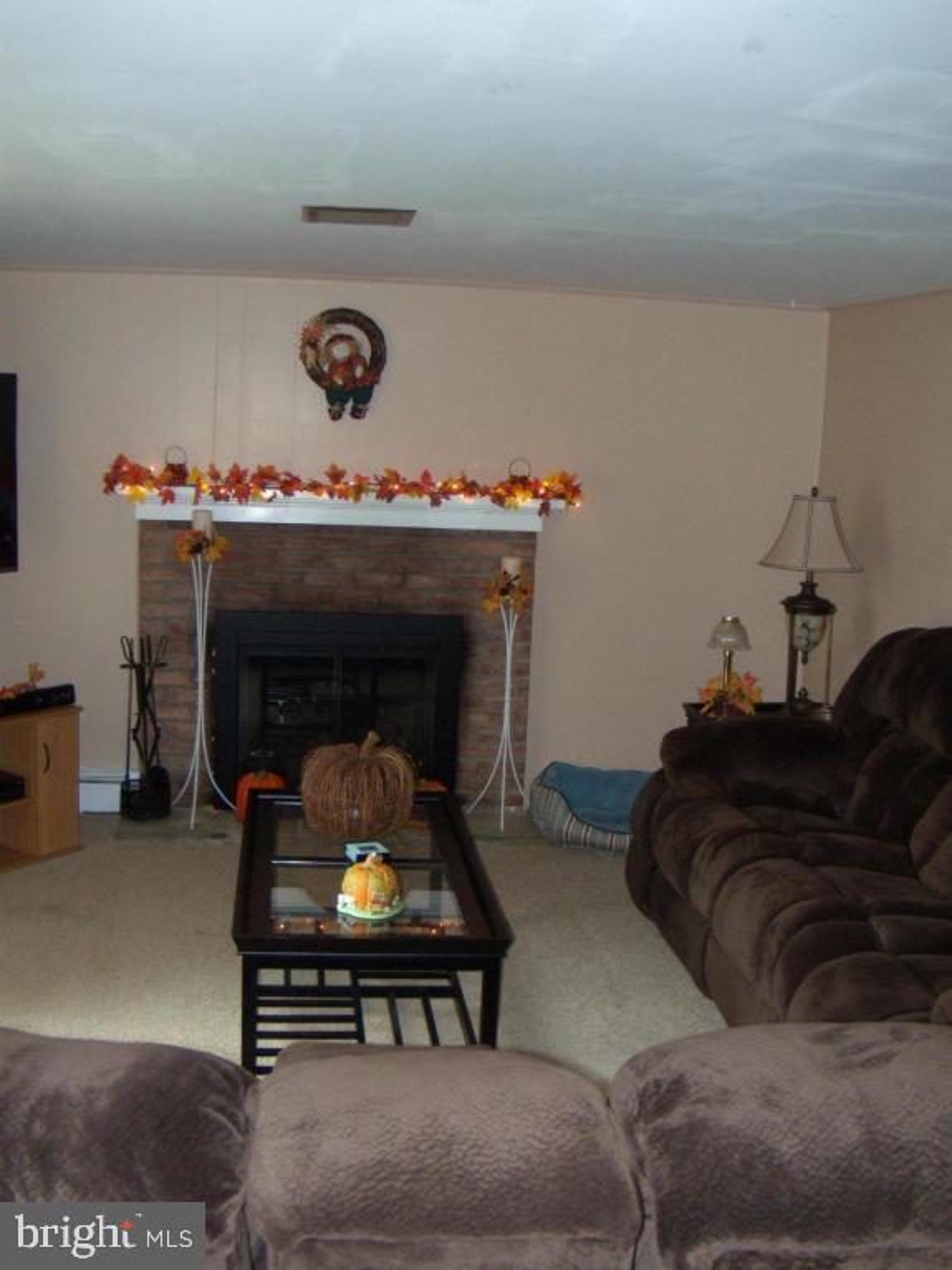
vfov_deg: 51.4
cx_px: 476
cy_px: 635
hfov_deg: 39.6
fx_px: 1320
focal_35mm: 36
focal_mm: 6.4
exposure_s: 1/30
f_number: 3.6
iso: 250
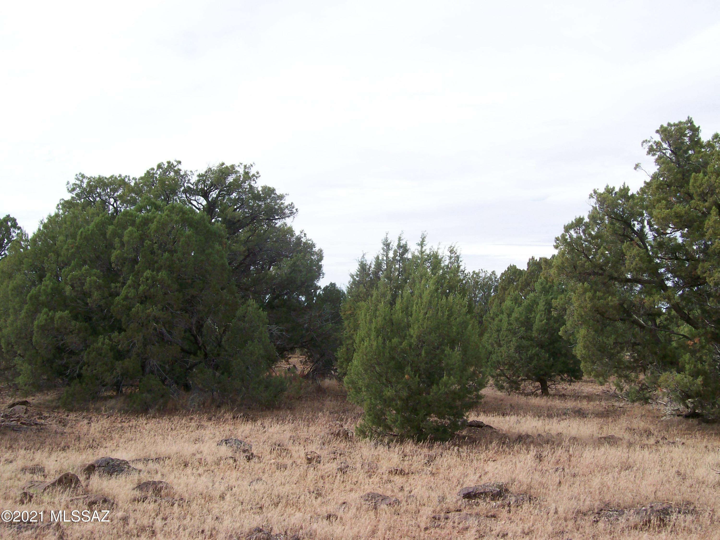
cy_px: 270
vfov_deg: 39.7
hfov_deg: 51.4
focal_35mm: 36
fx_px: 749
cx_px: 360
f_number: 4.8
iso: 80
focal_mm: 6
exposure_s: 1/438
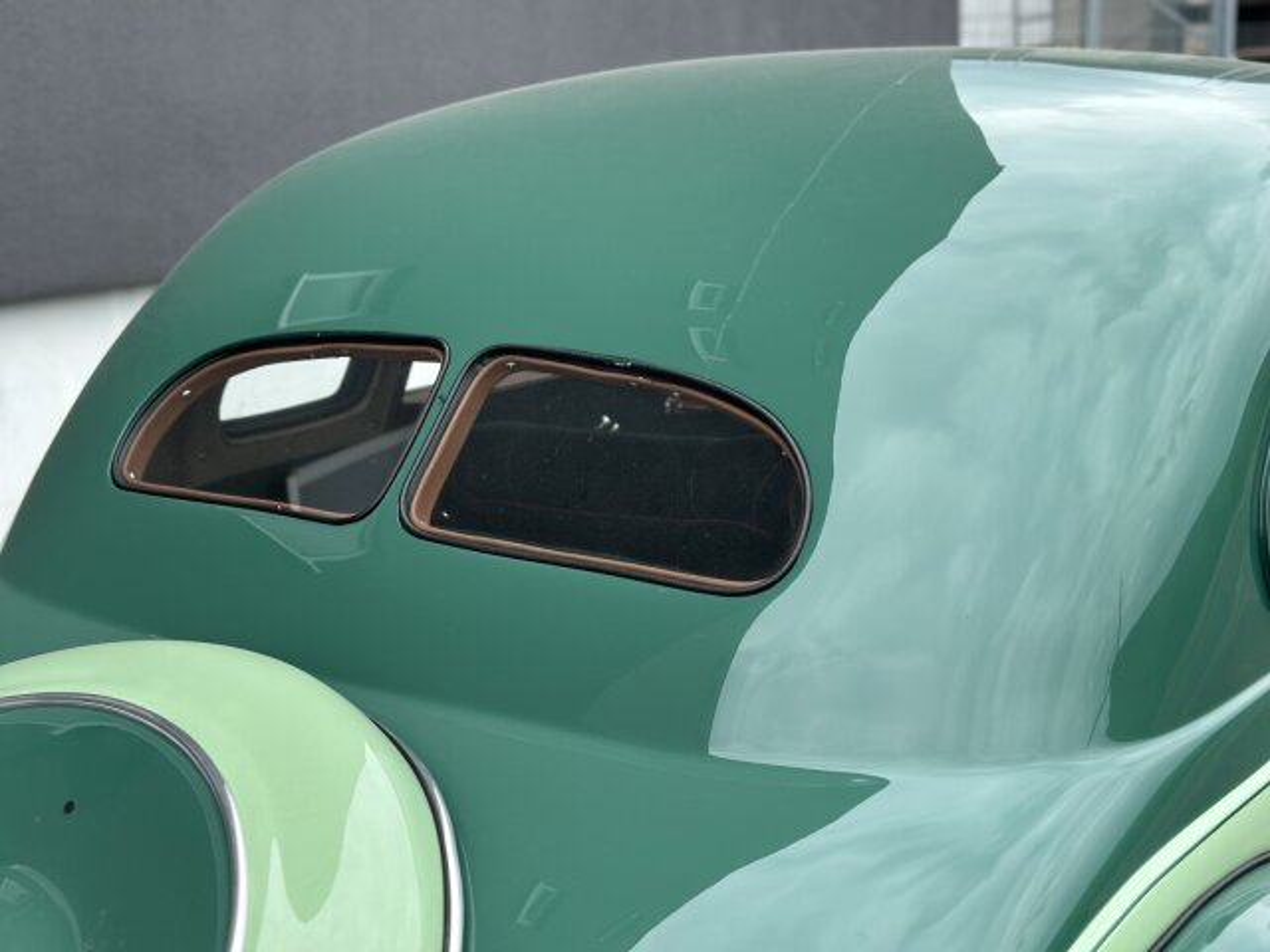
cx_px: 635
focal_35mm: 48
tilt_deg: -13.3
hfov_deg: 39.7
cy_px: 476
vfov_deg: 30.3
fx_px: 1761
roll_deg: +2.7
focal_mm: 6.86
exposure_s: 1/1613
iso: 80
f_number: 1.78
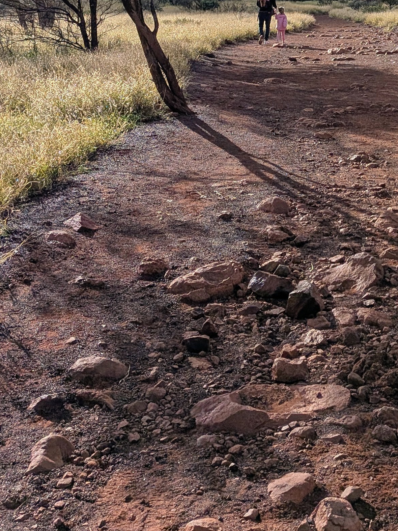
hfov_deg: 23.4
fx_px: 935
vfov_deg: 29.2
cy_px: -26
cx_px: 352
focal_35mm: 61
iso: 27
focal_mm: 4.53
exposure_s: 1/5208
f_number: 1.7
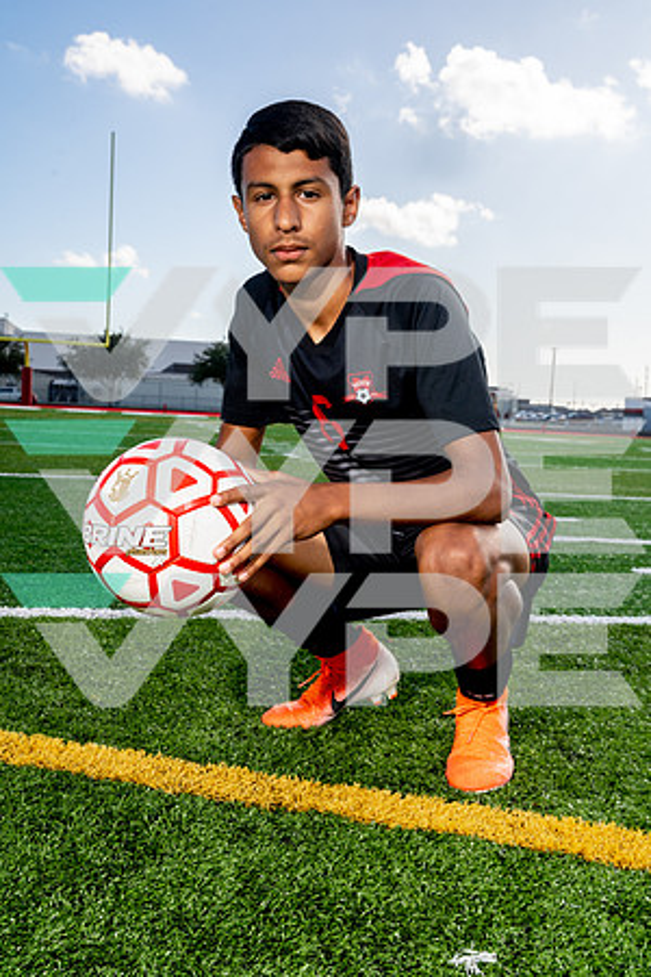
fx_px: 1031
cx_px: 326
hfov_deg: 35.1
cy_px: 488
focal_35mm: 38
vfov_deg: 50.7
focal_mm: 38
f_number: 13
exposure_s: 1/250
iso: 250
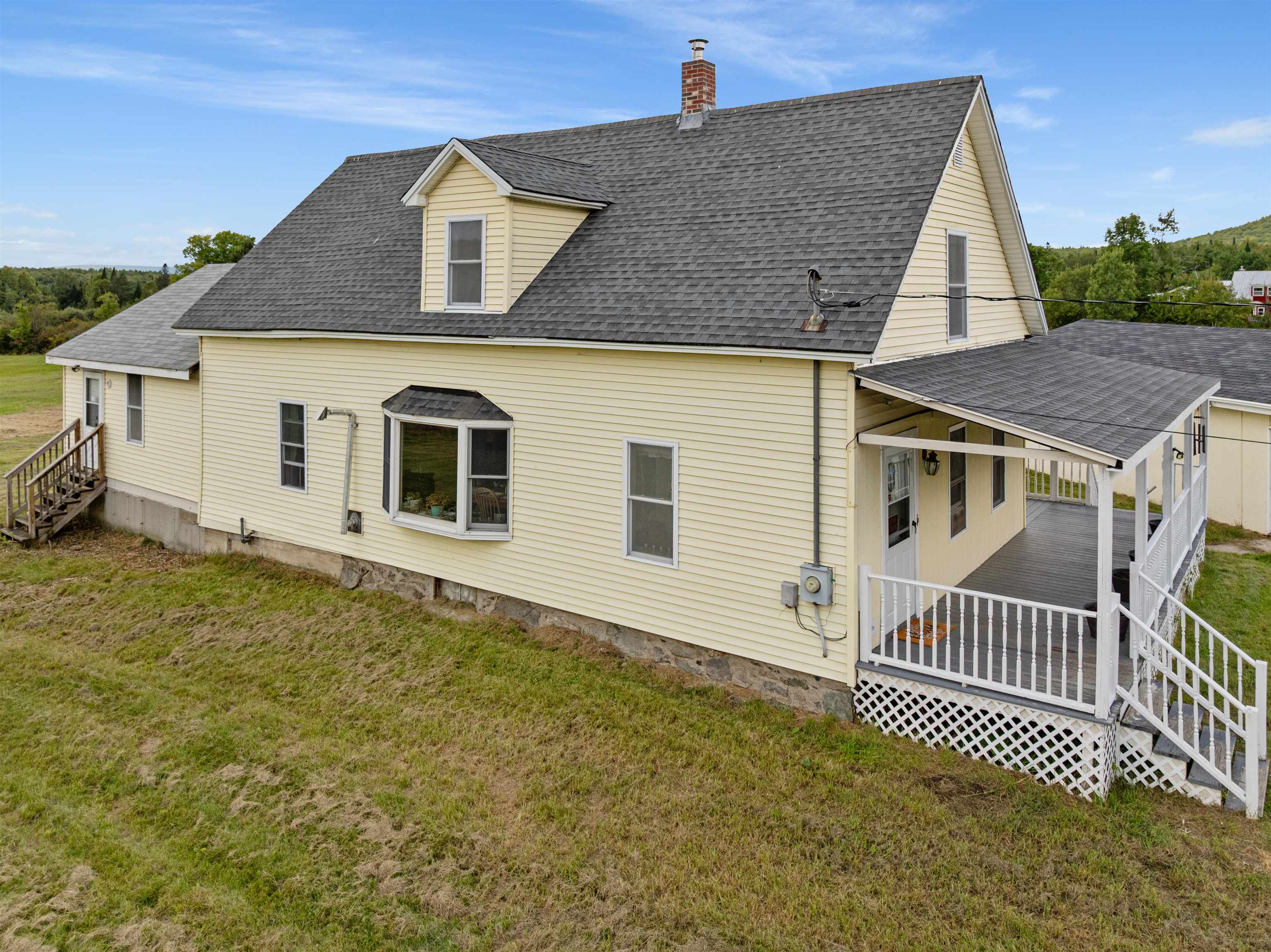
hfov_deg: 71.6
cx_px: 636
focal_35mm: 24
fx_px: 881
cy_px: 476
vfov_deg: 56.8
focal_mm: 12.29
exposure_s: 1/1600
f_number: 2.8
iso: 150
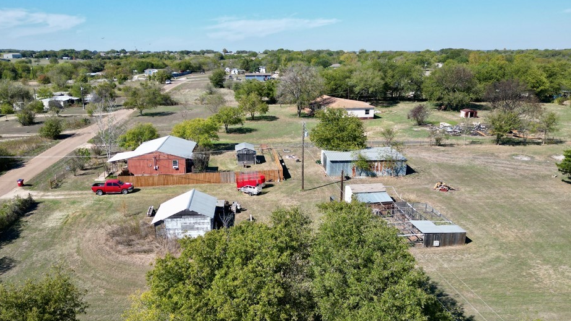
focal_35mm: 29
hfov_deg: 66.0
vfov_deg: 40.1
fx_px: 439
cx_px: 264
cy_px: 179
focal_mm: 6.72
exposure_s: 1/2500
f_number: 1.7
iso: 120
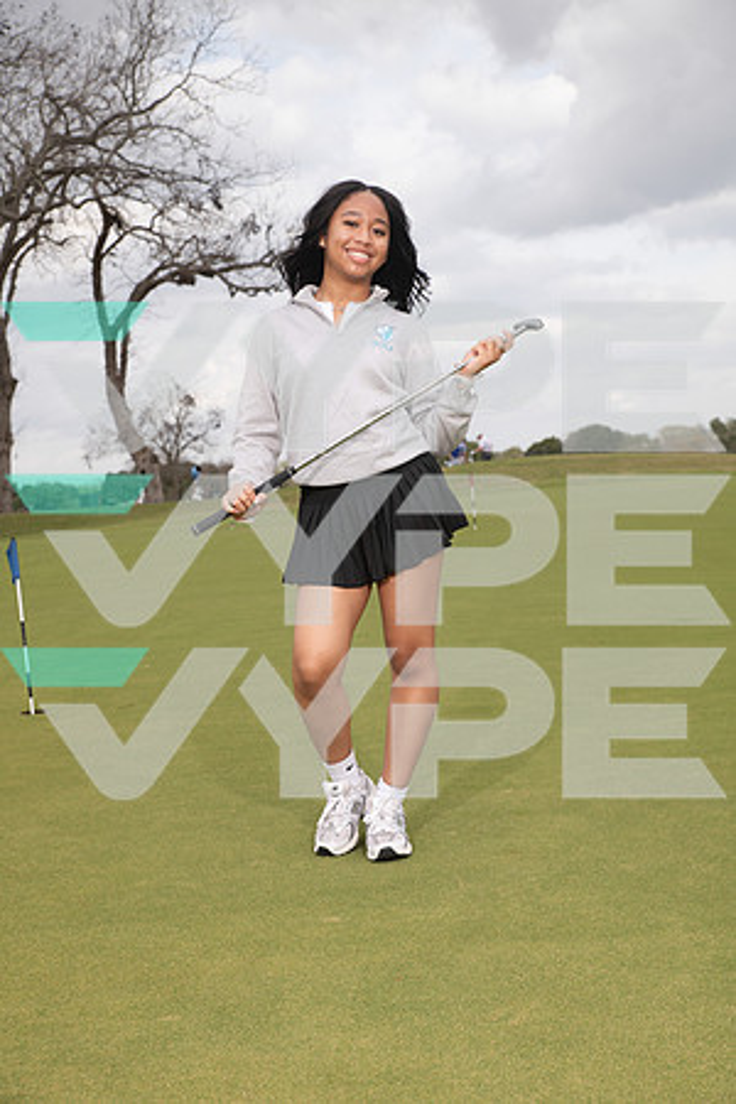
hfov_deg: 27.0
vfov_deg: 39.6
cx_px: 368
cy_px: 552
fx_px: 1533
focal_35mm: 50
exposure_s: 1/400
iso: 100
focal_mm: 50
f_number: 6.3
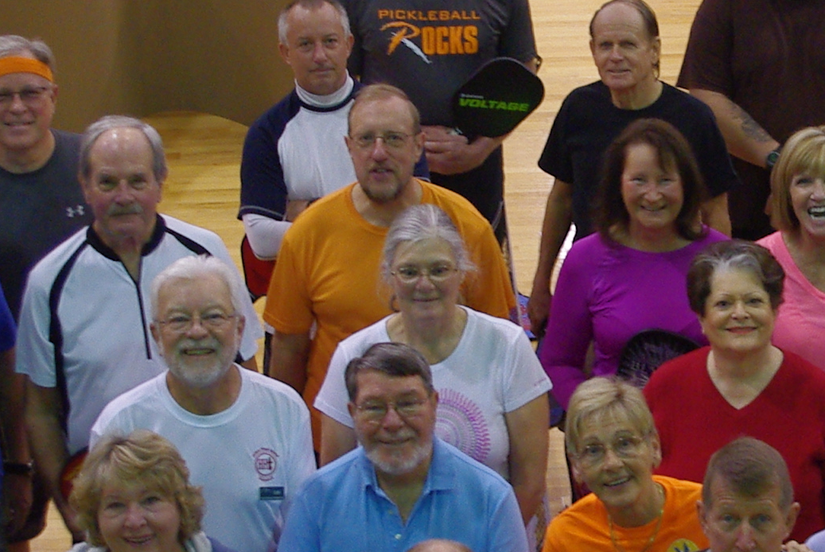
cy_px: 356
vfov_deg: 10.8
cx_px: 684
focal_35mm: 127
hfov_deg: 16.0
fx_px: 2914
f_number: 4
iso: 400
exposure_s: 1/20
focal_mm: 23.13
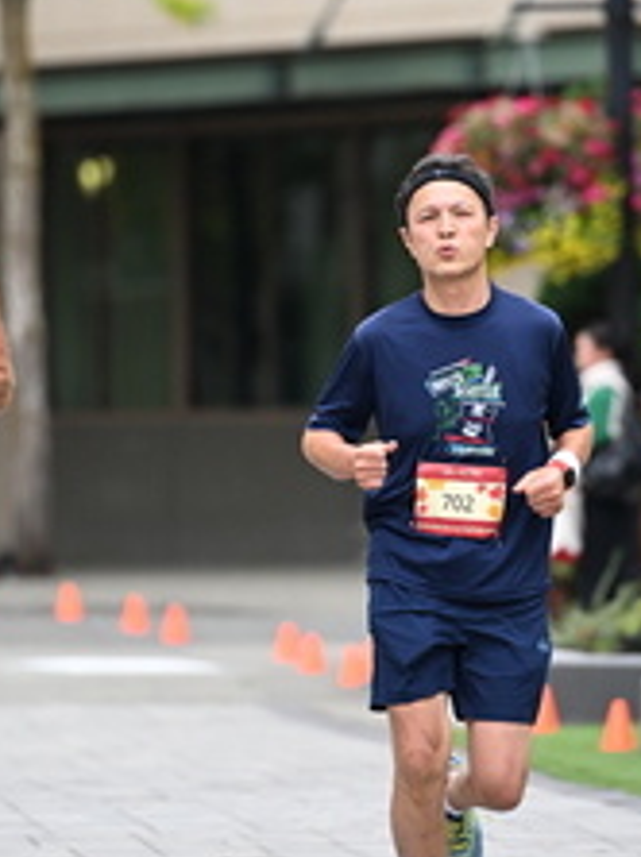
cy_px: 263
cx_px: 357
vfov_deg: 4.2
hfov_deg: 3.1
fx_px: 11800
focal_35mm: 477
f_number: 2.8
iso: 640
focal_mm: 200
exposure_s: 1/2000
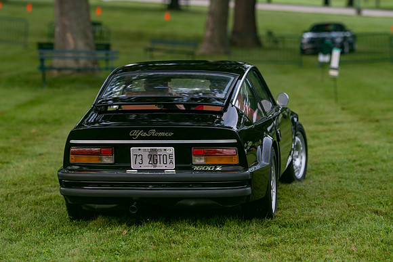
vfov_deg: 10.2
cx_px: 196
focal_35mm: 135
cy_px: 131
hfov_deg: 15.2
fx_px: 1474
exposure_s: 1/250
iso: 250
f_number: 3.2
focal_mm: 135
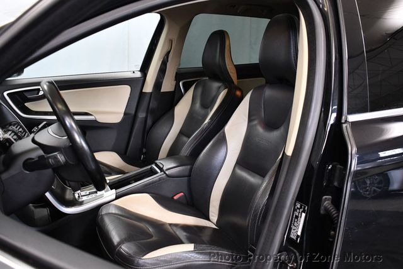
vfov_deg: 36.9
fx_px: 403
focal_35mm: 36
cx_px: 202
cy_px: 134
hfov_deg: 53.1
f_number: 3.5
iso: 2000
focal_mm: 18
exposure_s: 1/125
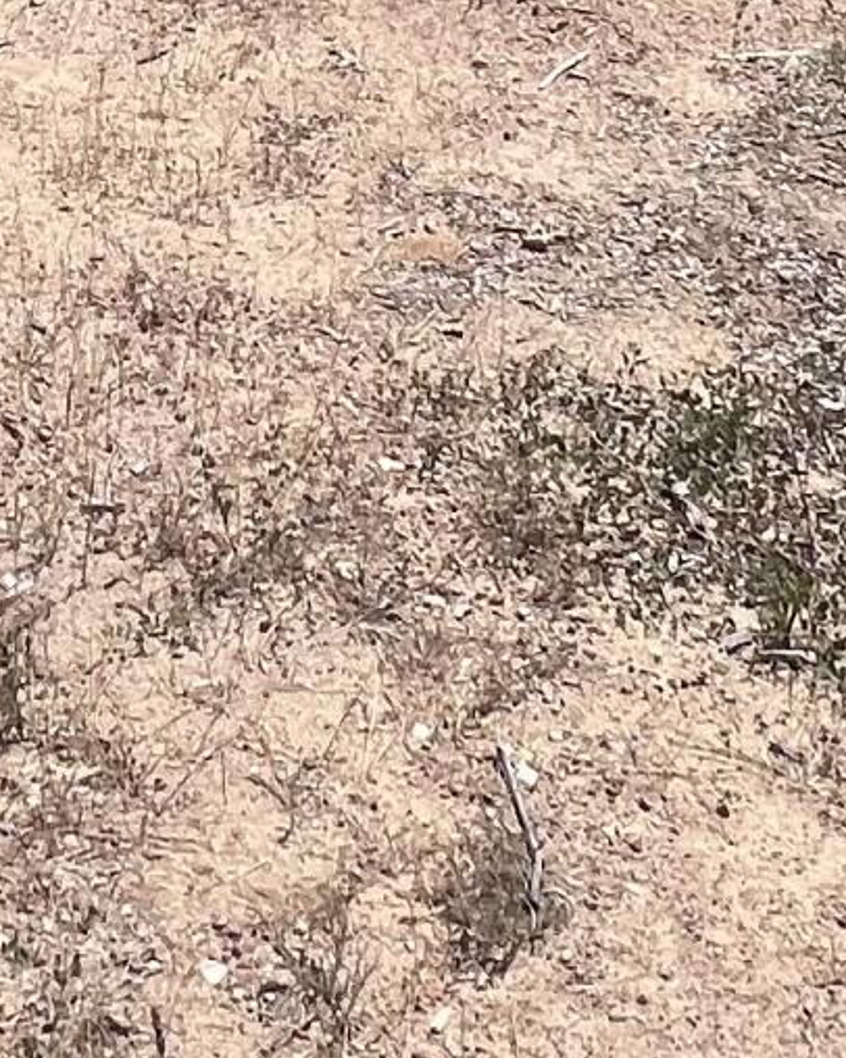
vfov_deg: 18.7
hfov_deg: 20.1
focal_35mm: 75
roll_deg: +0.8
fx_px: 2349
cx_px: 142
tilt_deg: +3.7
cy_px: -929
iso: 32
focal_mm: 1.57
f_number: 1.8
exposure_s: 1/1754
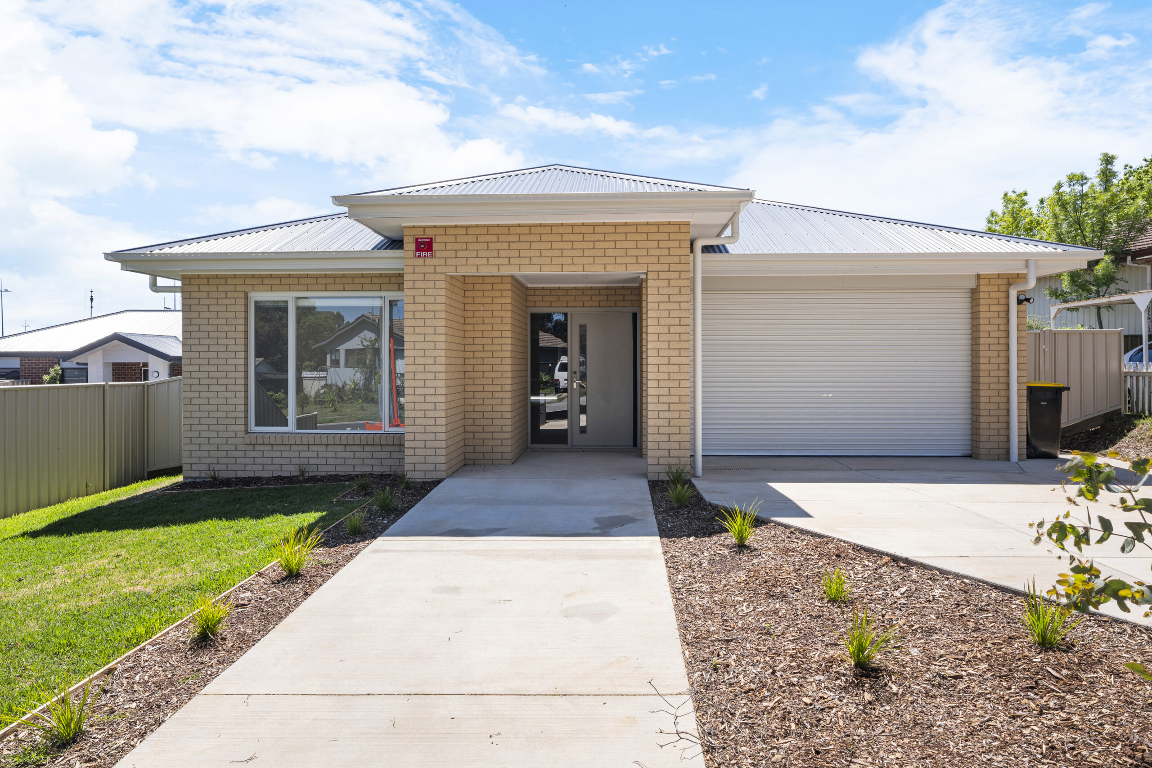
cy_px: 384
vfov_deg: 57.2
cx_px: 576
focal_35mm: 22
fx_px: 704
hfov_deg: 78.6
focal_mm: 22
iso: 200
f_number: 9
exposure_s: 1/100
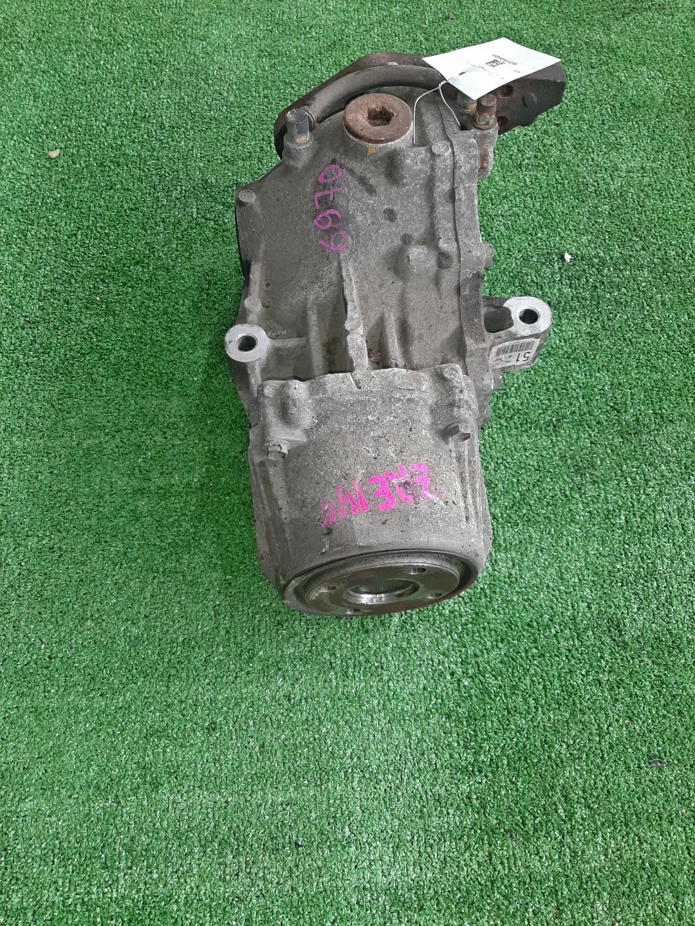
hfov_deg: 53.1
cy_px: 463
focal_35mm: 26
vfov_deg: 67.3
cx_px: 348
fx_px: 696
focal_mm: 3.93
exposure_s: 1/50
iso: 105
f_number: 1.7
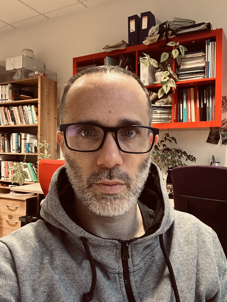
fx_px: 262
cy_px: 151
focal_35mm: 30
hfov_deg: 46.8
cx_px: 114
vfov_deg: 60.0
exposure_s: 1/35
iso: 250
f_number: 1.9
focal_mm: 2.69
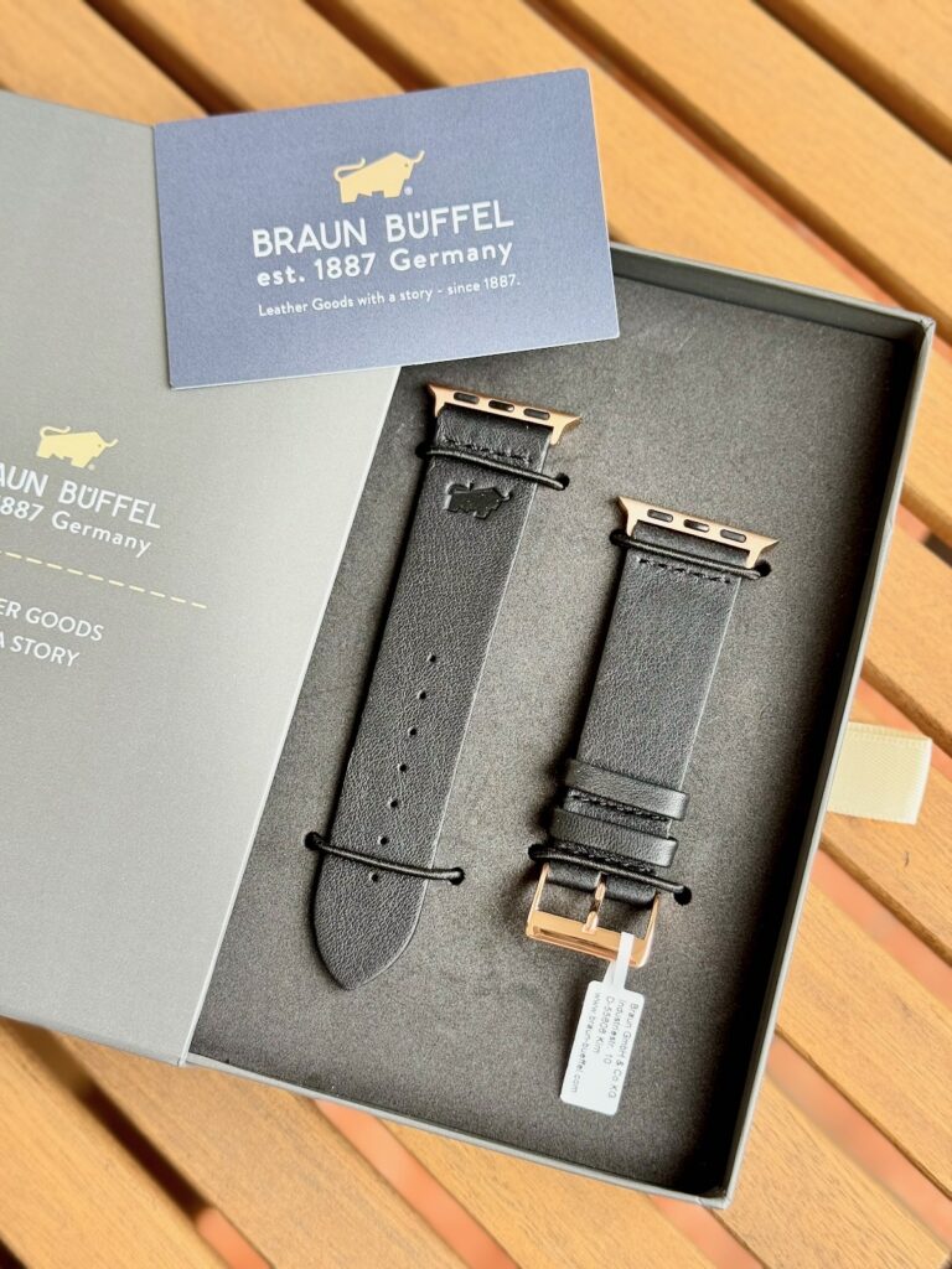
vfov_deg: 39.7
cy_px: 634
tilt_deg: -76.6
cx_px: 476
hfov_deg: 30.3
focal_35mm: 48
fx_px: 1760
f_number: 1.78
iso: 80
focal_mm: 6.76
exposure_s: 1/121
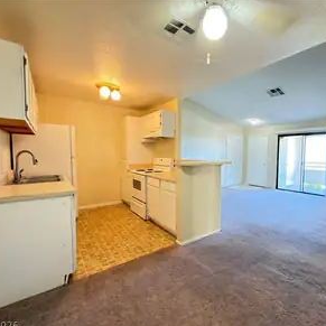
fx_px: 181
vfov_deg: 84.0
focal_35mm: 17
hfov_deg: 83.0
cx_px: 195
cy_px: 165
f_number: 2.2
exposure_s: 1/30
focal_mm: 2.22
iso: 250
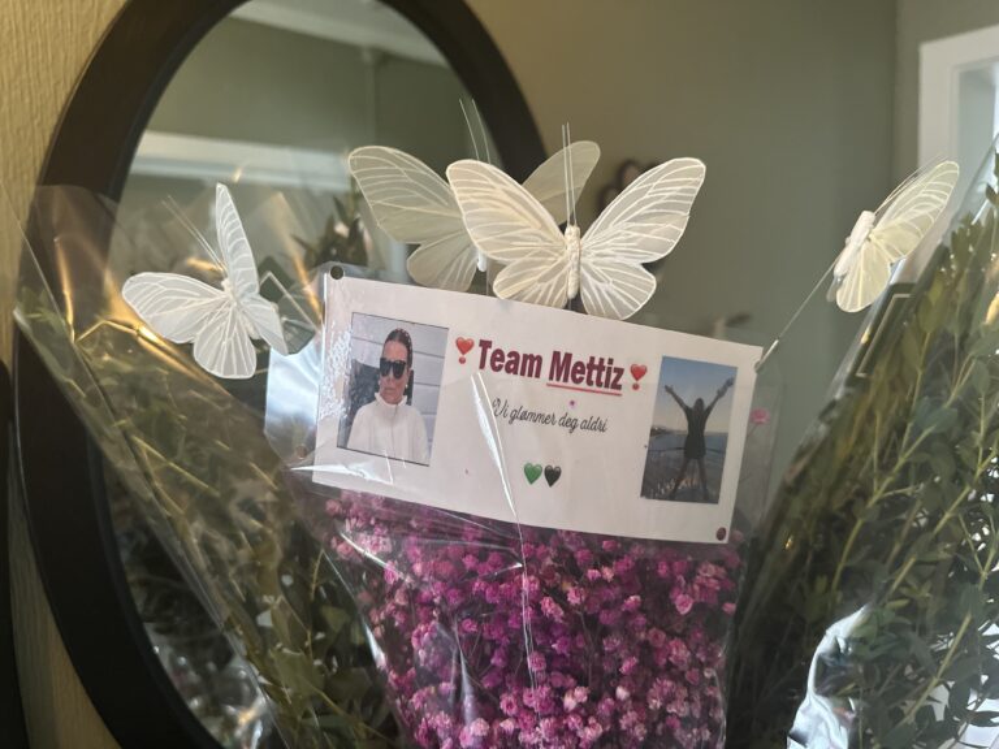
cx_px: 500
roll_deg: +1.7
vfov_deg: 56.8
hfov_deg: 71.6
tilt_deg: -5.9
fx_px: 693
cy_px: 374
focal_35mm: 24
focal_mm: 6.86
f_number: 1.78
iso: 800
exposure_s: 1/50
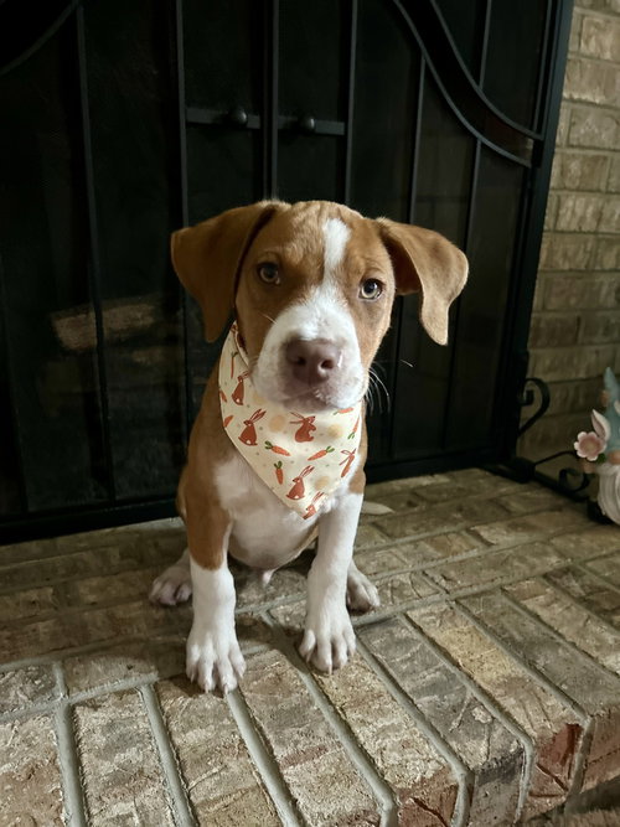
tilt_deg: -15.8
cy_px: 414
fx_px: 621
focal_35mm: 26
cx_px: 310
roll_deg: -2.2
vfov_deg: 67.3
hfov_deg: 53.0
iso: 800
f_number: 1.5
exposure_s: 1/30
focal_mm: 5.7
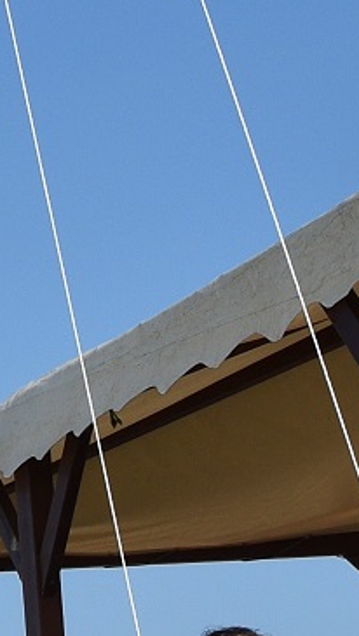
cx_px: -221
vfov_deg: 12.2
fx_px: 2937
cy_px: 16
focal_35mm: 174
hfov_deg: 6.9
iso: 140
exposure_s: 1/500
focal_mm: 18
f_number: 8
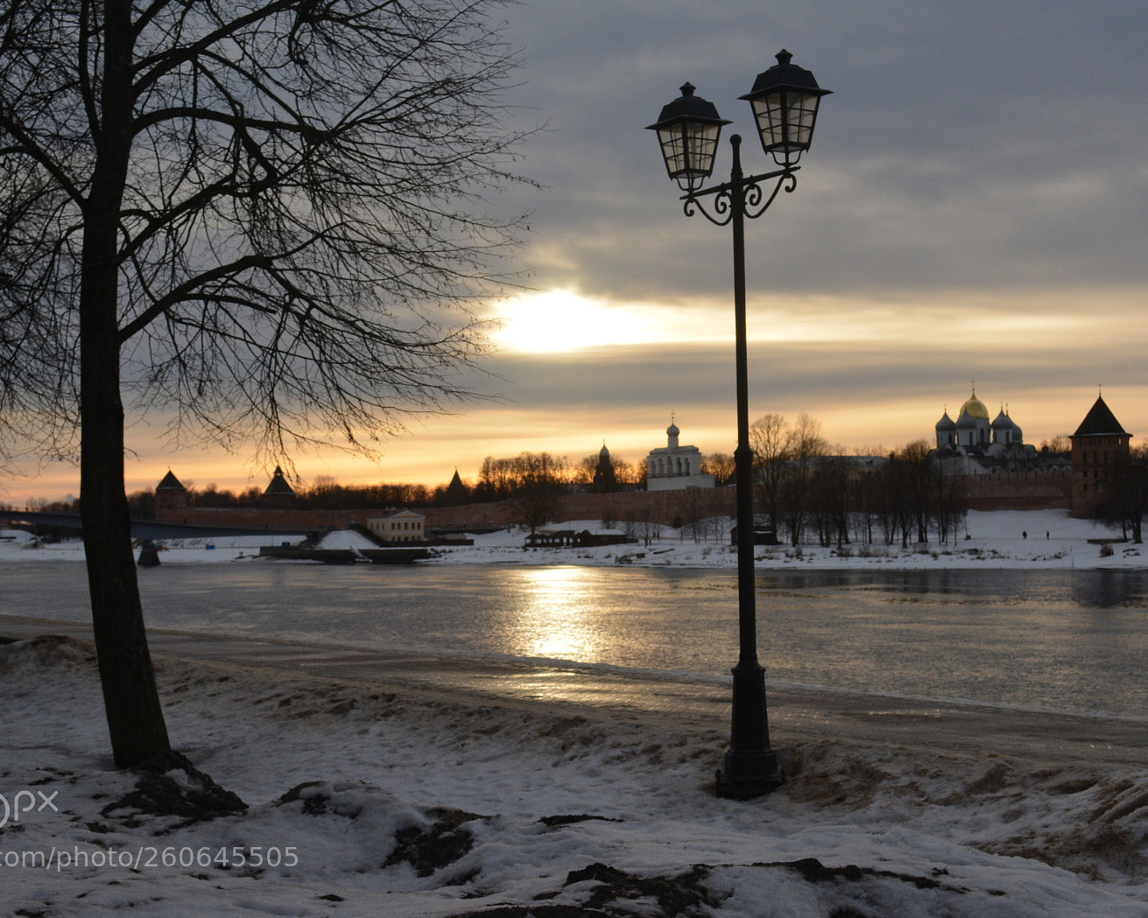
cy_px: 459
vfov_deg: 27.6
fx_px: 1869
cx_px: 541
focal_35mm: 55
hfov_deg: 34.1
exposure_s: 1/1000
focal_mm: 32
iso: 640
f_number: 8
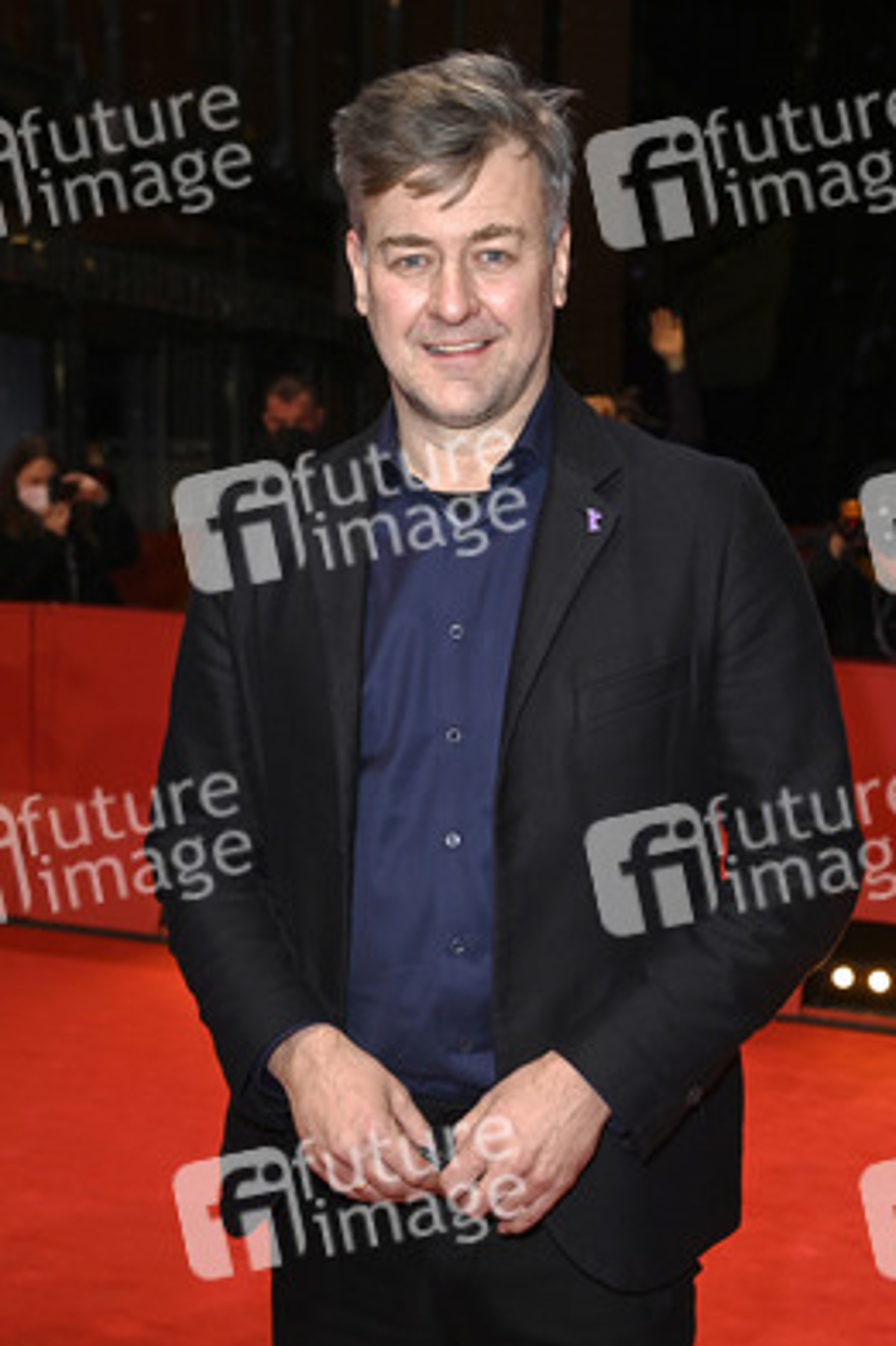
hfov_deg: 26.5
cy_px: 683
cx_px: 450
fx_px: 1906
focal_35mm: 51
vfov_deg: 38.9
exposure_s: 1/200
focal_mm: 50
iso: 800
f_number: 5.6
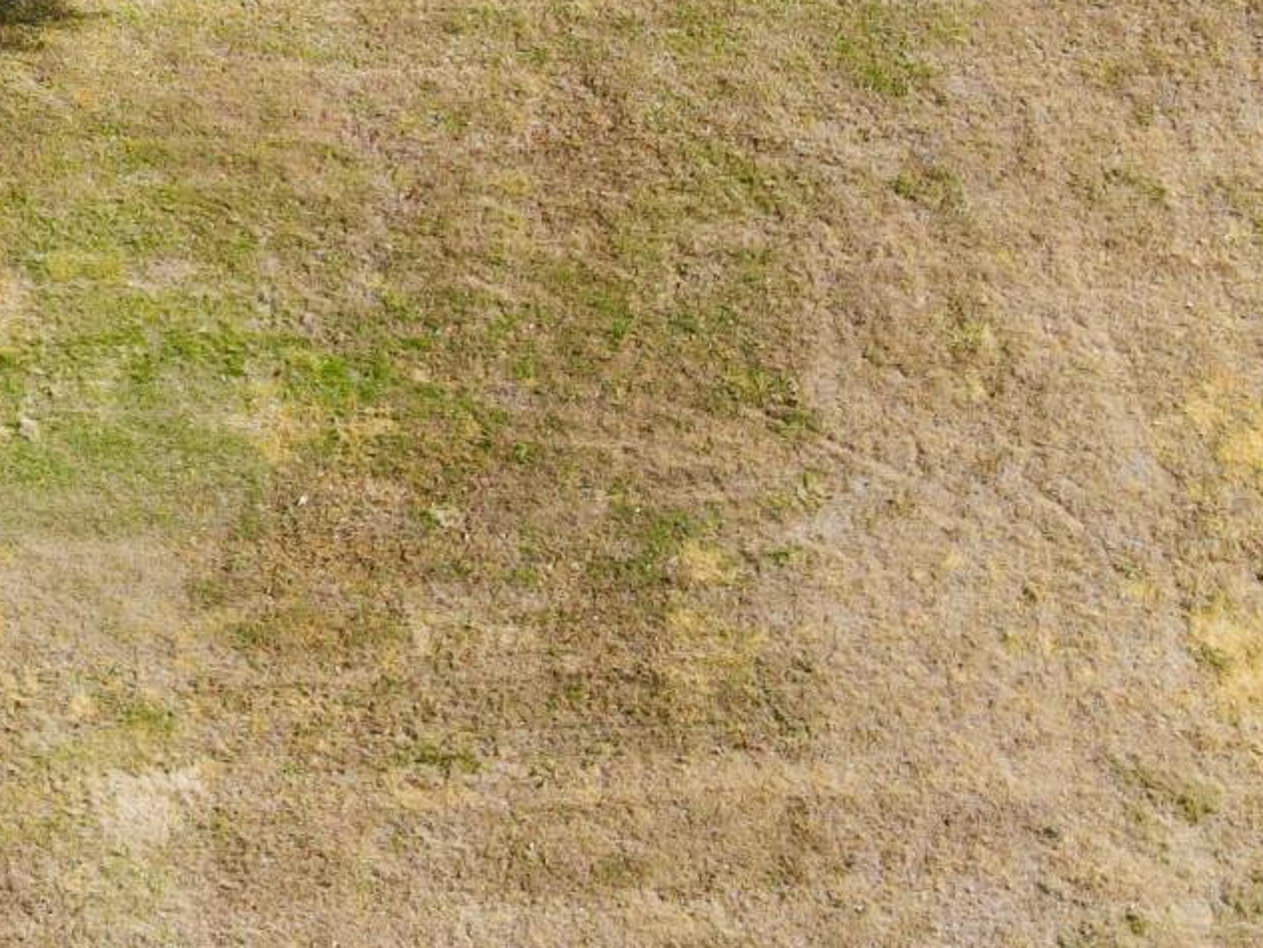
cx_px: -68
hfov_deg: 16.8
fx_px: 4159
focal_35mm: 114
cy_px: -316
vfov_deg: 12.5
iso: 100
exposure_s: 1/400
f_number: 2.8
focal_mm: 4.5
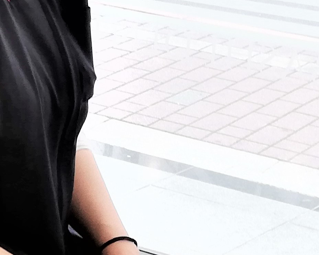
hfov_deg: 12.4
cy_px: 50
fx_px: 1416
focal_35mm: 150
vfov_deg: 10.3
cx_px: -104
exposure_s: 1/50
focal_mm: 3.81
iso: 64
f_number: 2.2
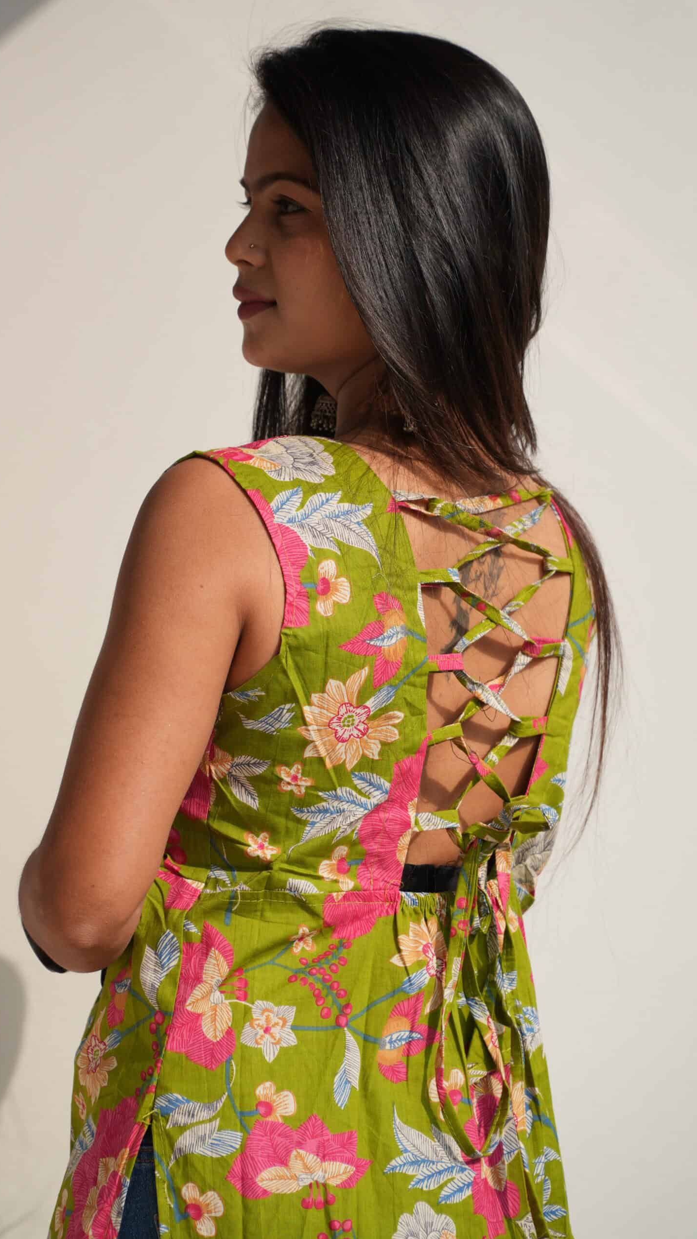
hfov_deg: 7.5
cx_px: 338
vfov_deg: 13.2
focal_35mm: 163
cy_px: 621
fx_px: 5339
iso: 100
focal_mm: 103
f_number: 4
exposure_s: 1/800
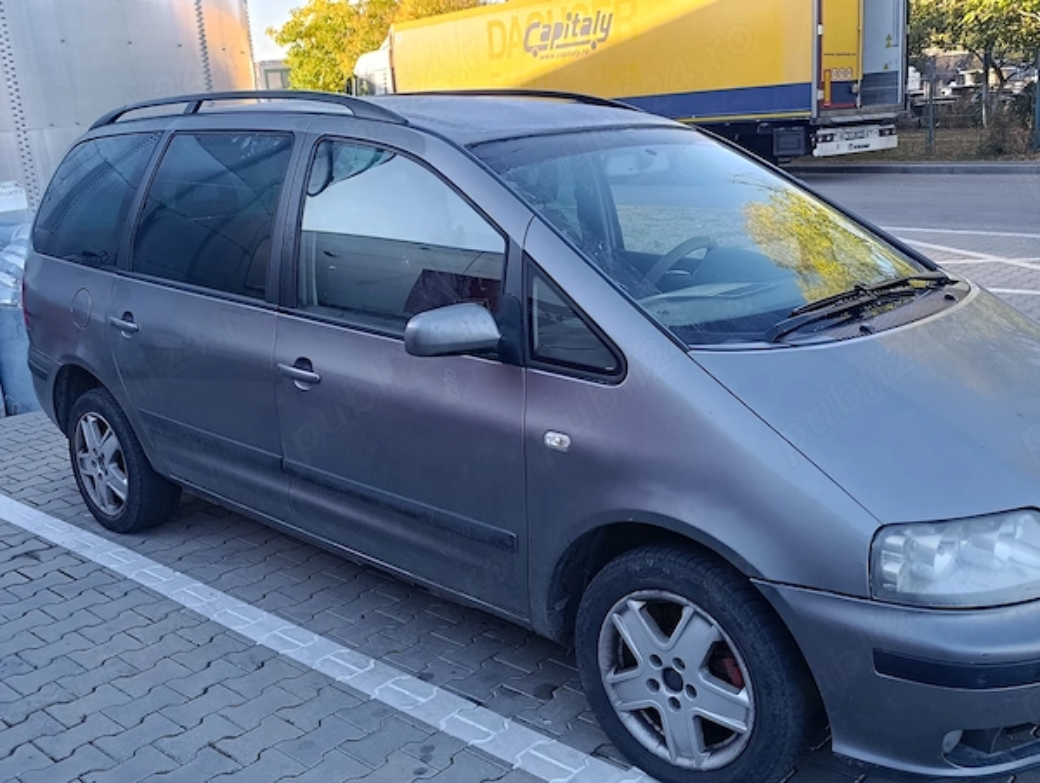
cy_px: 392
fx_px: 1053
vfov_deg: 40.8
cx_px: 520
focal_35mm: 35
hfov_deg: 52.6
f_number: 1.65
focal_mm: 6.11
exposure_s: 1/100
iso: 128
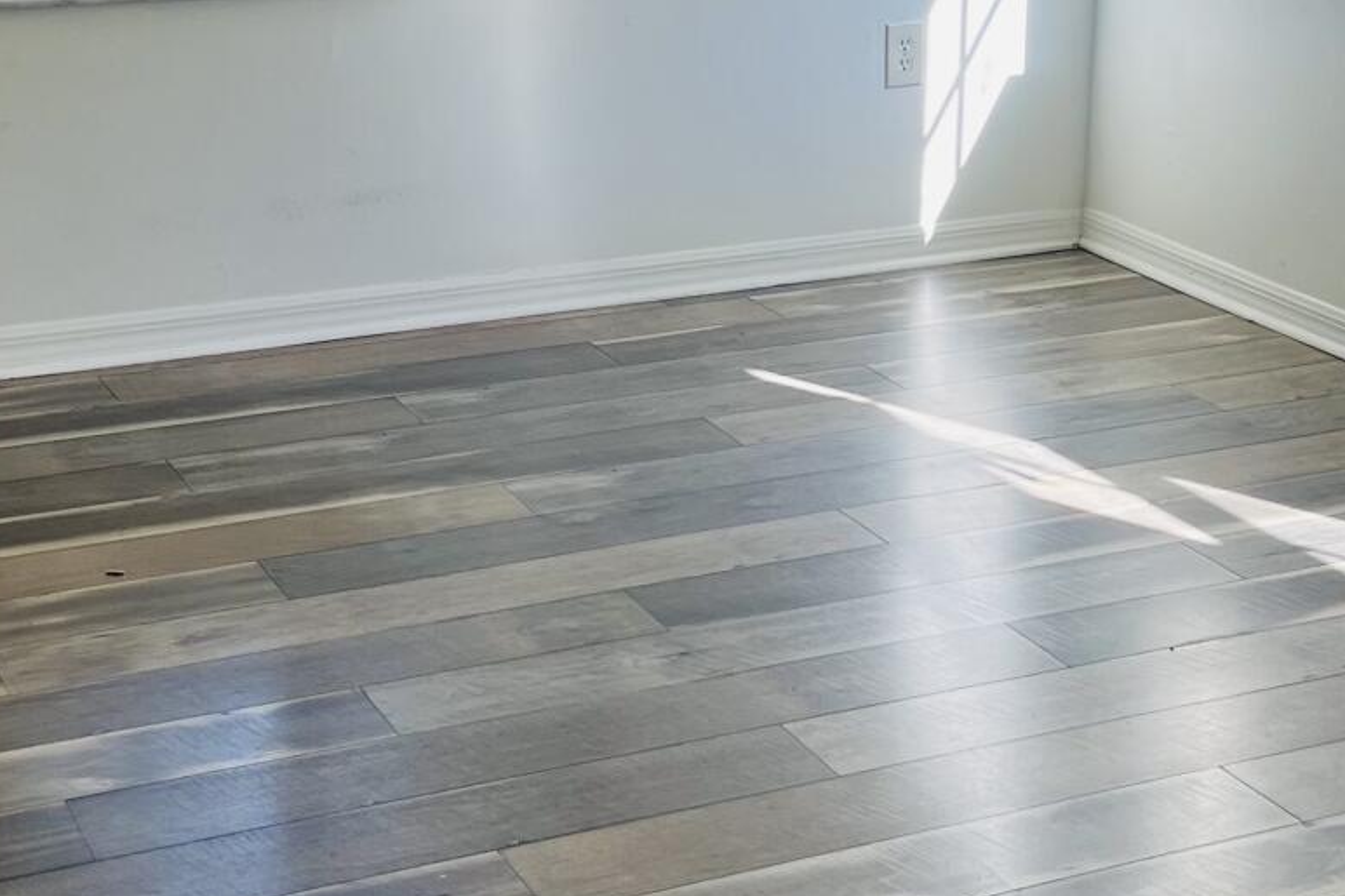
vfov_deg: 19.3
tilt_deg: -14.0
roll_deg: -1.0
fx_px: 2615
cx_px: 705
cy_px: 235
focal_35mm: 70
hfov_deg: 28.8
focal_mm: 5.7
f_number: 1.5
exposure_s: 1/281
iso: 40
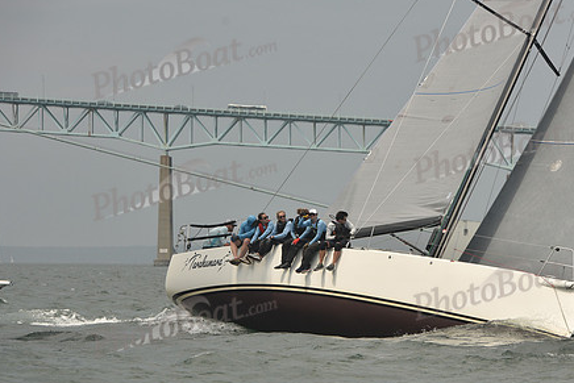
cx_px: 346
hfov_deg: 9.7
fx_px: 3397
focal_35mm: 213
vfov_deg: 6.5
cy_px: 236
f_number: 7.1
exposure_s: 1/640
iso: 250
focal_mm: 160
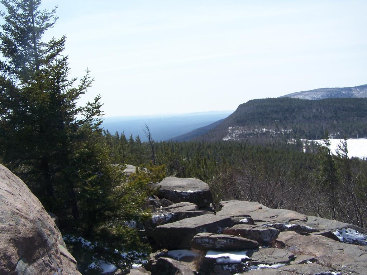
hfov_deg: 49.0
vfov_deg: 37.7
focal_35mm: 38
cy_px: 138
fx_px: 403
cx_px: 184
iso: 80
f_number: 4
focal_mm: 6.3
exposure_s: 1/800
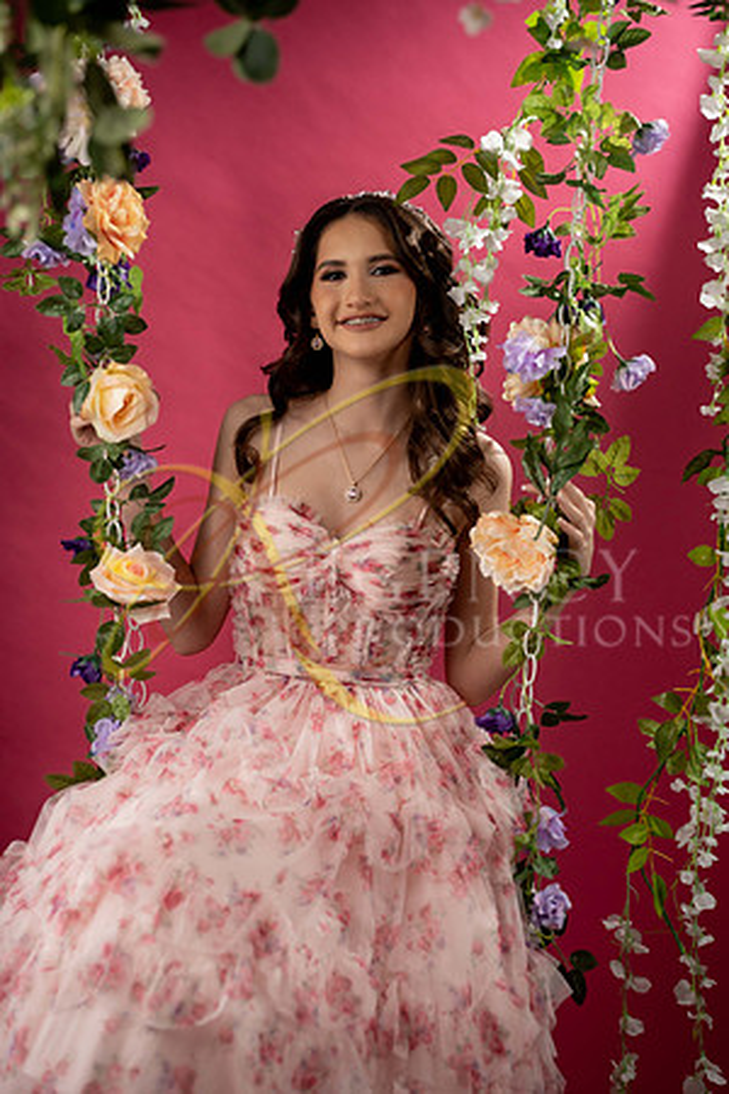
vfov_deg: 20.2
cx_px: 364
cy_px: 547
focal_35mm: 101
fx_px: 3068
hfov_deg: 13.6
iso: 500
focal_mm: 101
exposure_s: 1/640
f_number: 3.5
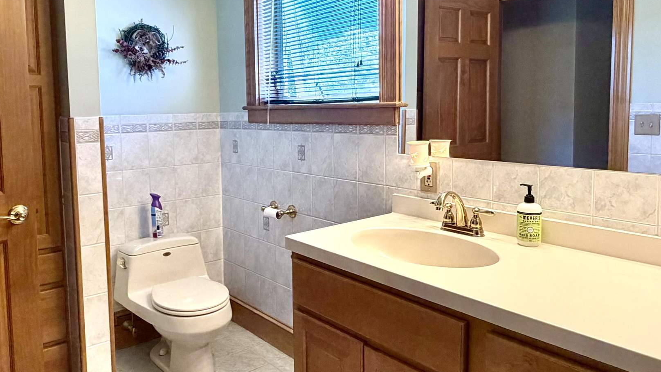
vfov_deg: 40.0
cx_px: 281
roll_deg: +1.0
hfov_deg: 65.7
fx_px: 508
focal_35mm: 29
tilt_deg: -3.9
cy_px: 145
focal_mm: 2.22
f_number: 2.2
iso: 200
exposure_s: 1/60
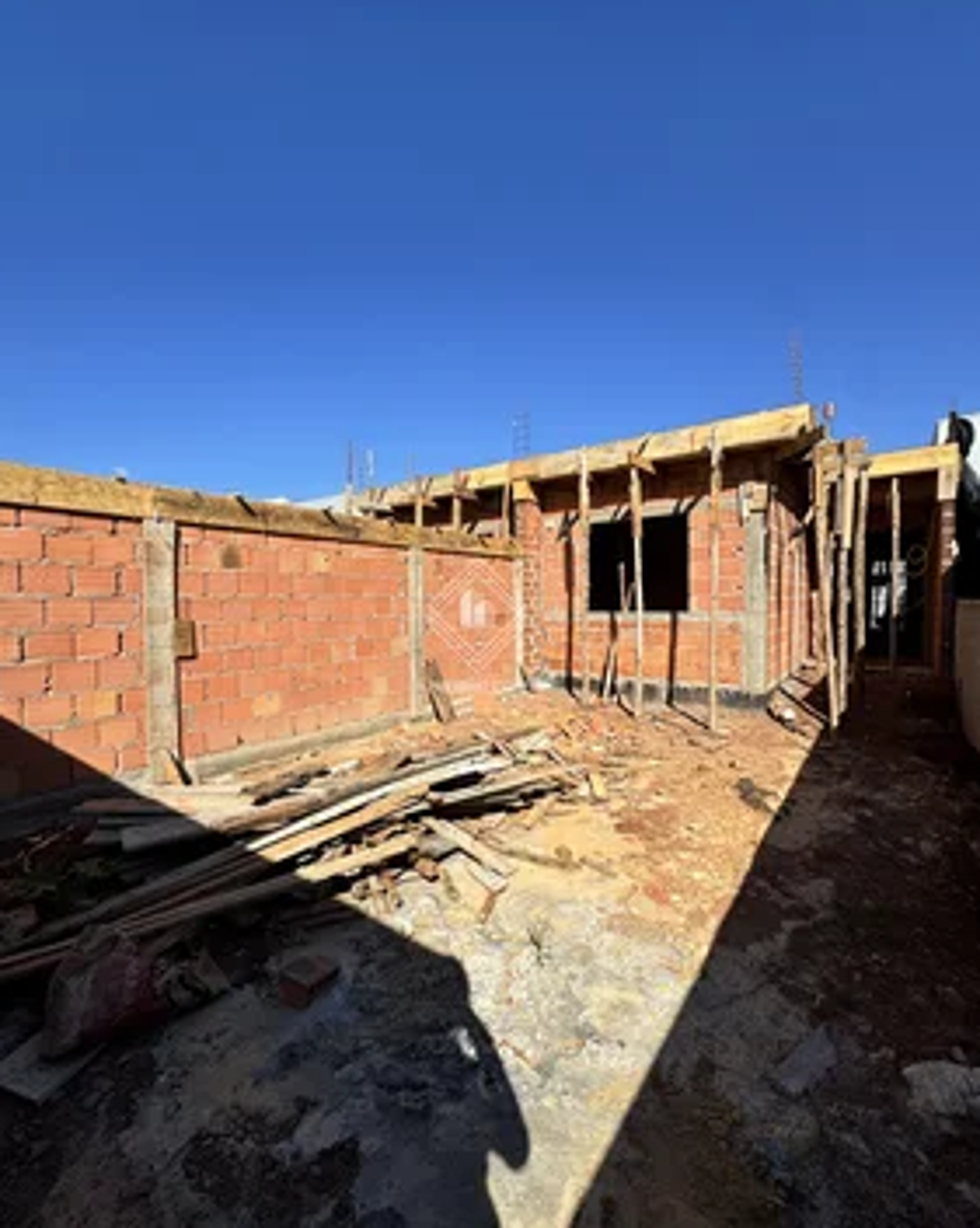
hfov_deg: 83.9
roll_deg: +0.5
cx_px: 478
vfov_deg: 96.8
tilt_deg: -1.7
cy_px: 624
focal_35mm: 15
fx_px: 545
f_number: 2.2
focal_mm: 2.22
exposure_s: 1/2985
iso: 50
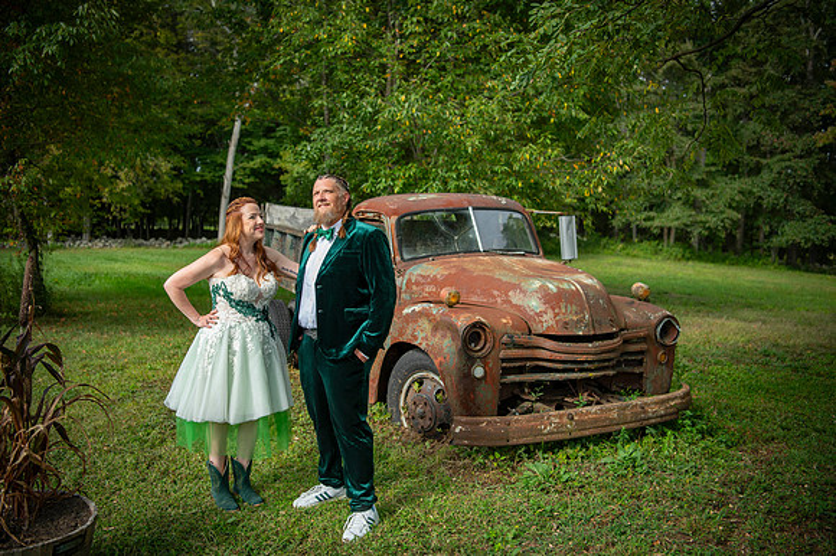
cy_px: 278
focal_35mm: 35
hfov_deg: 54.1
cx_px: 418
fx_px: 818
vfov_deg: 37.6
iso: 400
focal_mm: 35
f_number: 2.8
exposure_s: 1/1000
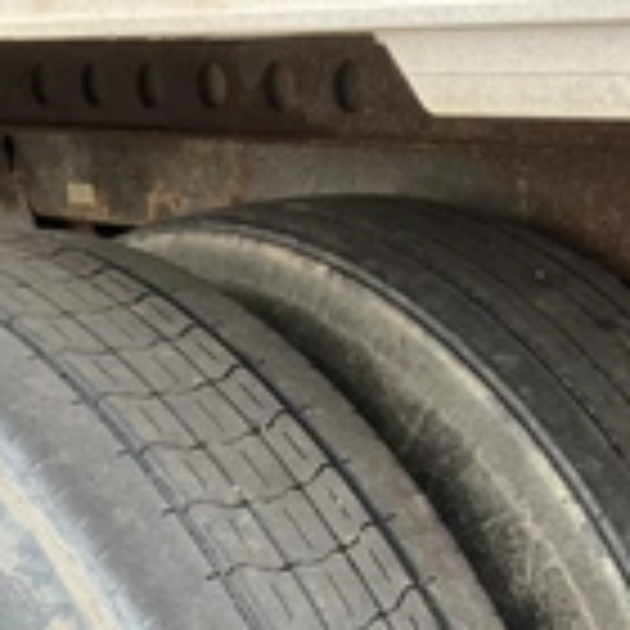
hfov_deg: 23.6
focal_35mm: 73
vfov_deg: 22.7
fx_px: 1503
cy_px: 639
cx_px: 392
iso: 25
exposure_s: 1/122
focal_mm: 3
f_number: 1.8
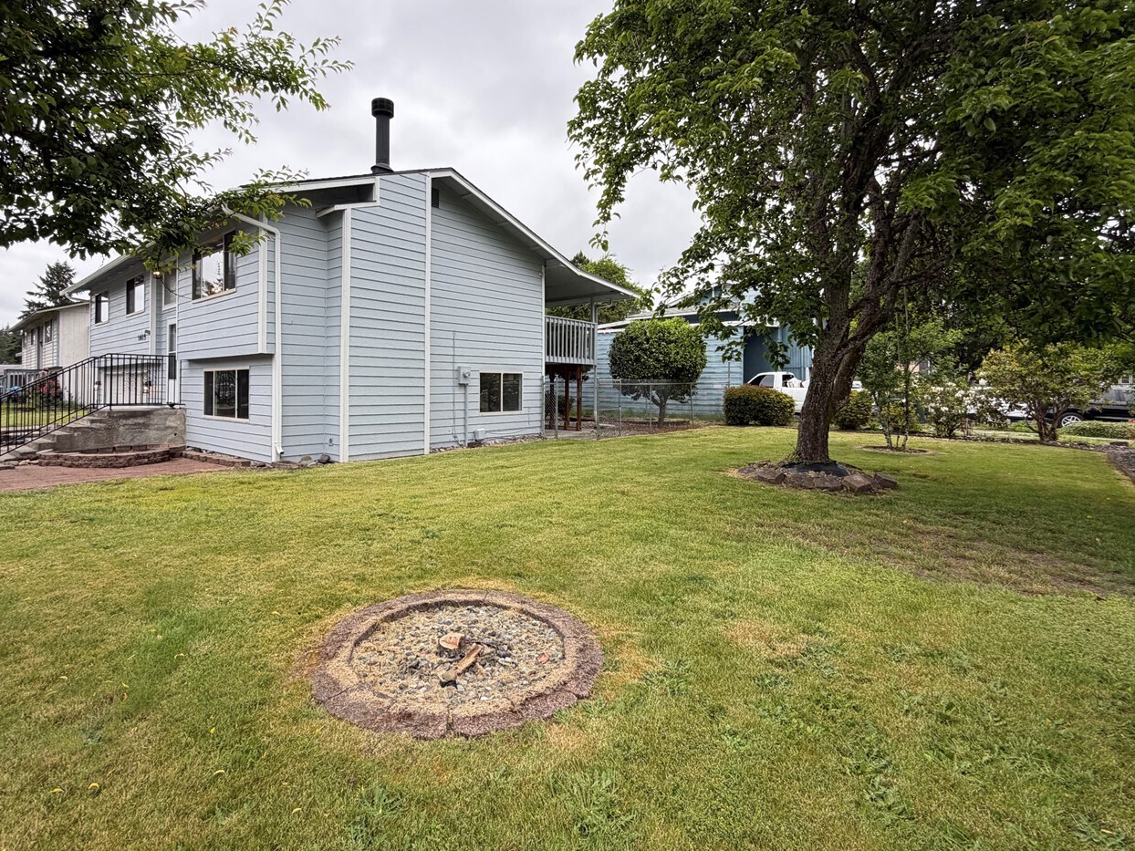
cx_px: 519
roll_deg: -0.4
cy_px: 376
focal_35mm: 18
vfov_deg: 71.3
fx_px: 590
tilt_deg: +0.0
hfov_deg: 87.6
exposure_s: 1/502
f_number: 2.2
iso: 64
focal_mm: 2.22
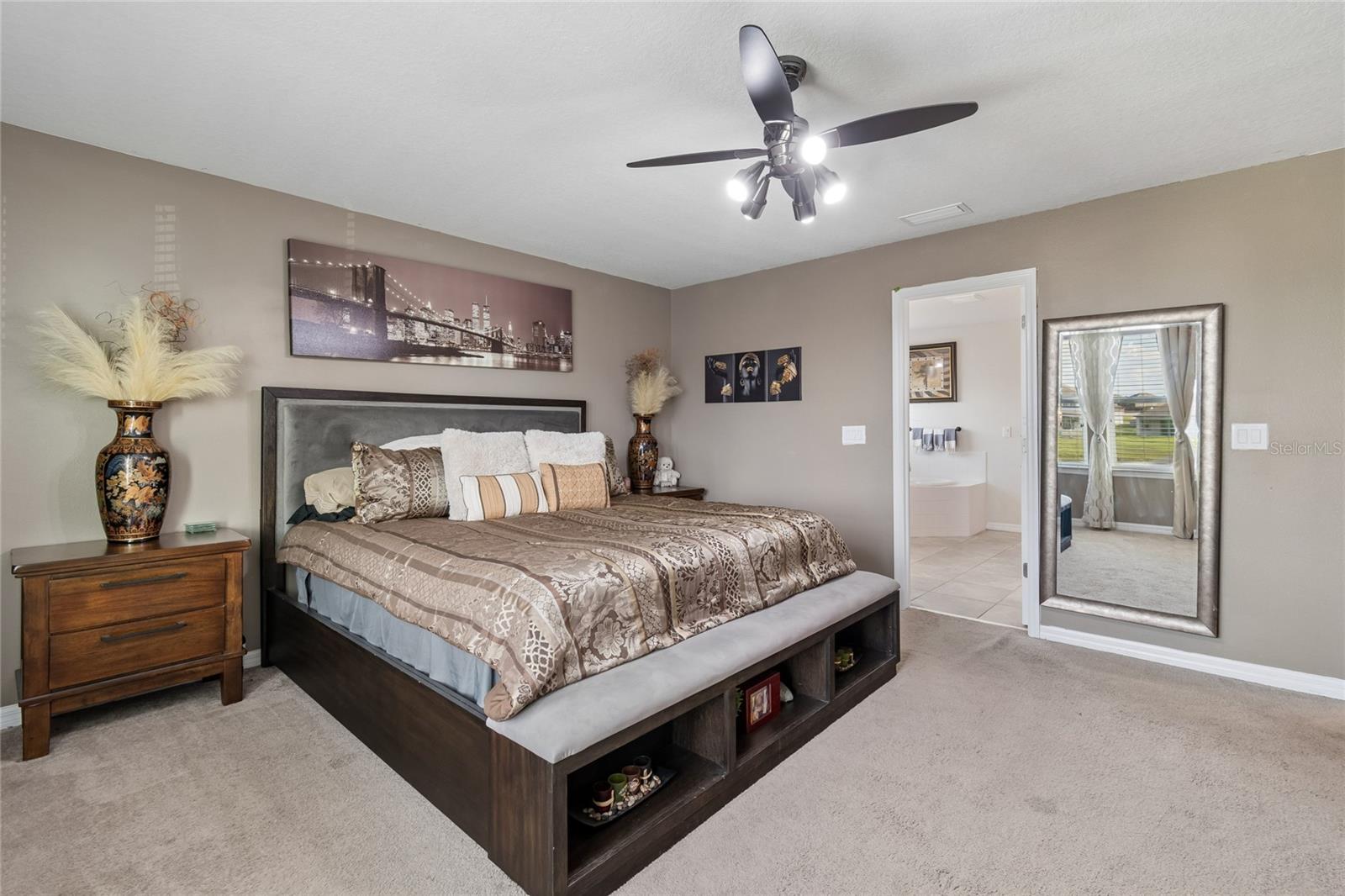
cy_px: 448
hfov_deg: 100.4
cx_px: 672
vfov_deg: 77.3
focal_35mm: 15
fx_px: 560
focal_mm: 10
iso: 100
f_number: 7.1
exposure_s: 1/3.33
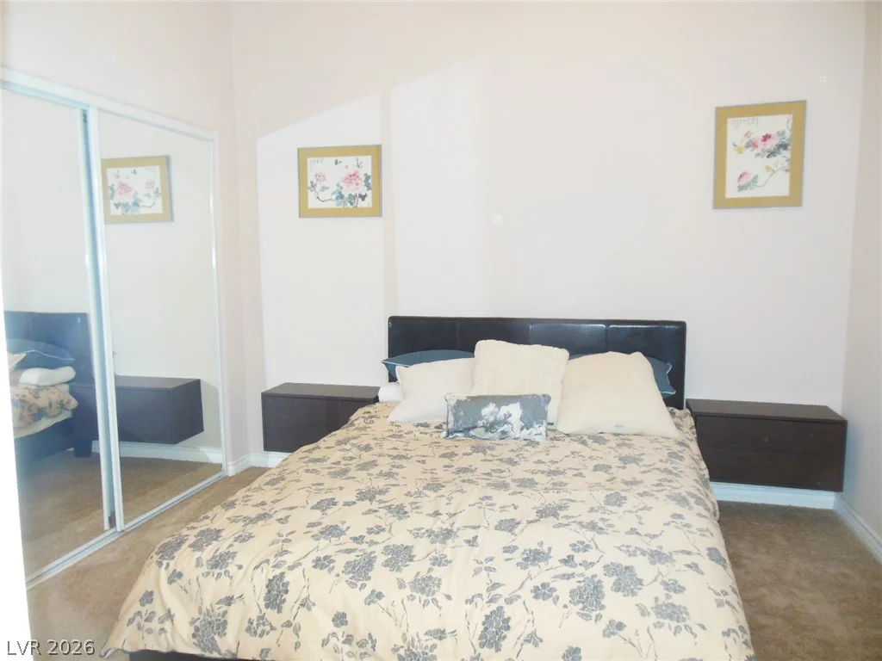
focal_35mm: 25
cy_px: 330
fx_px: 637
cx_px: 441
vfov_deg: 54.9
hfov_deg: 69.4
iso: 400
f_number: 3.2
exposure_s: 1/25
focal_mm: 4.5
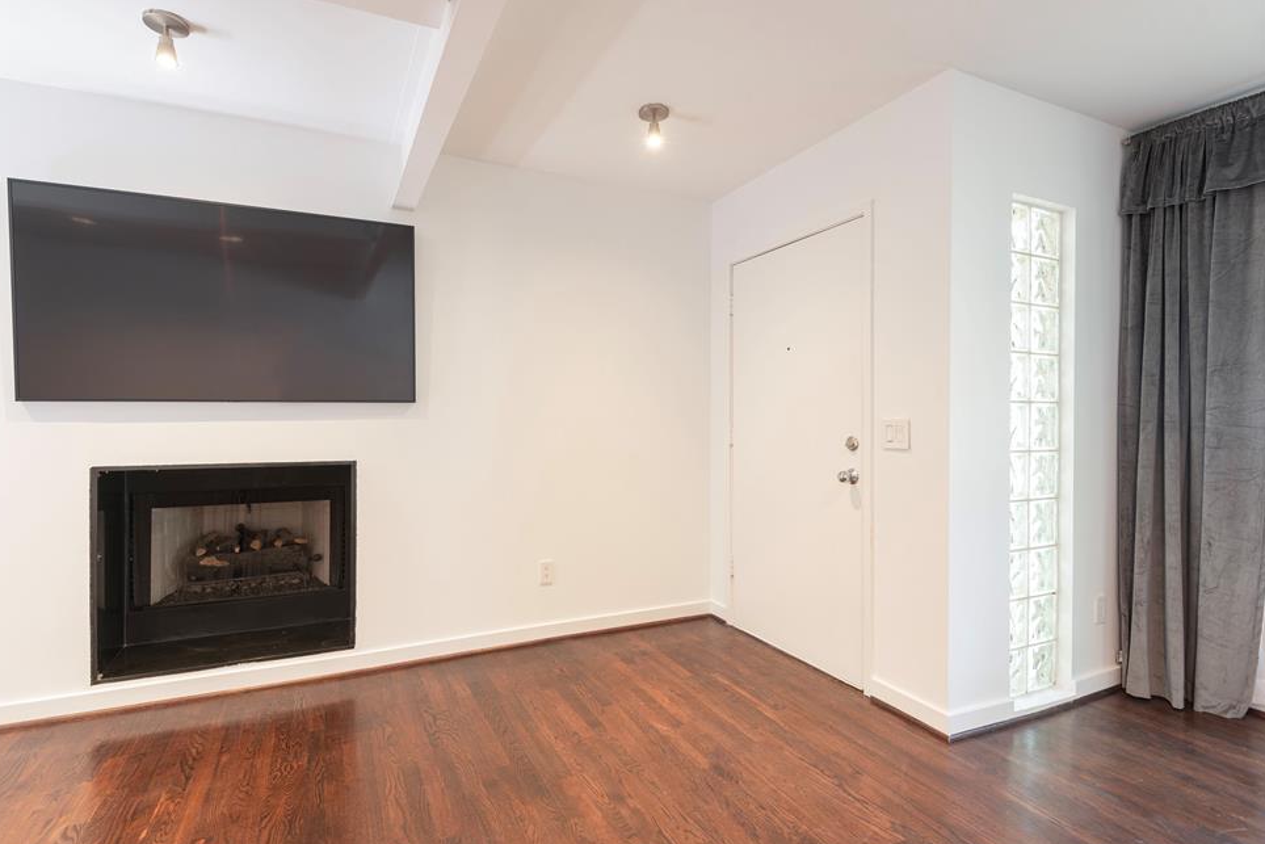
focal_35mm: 17
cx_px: 597
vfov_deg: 70.5
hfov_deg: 93.2
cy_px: 425
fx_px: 597
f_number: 7.1
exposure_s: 1/2
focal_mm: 16
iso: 100
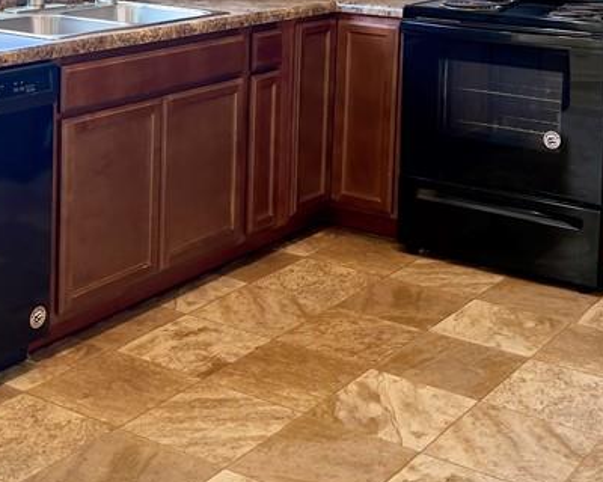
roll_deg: -1.5
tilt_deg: -7.2
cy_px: 9
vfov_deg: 22.6
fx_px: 1160
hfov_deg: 29.1
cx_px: 270
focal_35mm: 65
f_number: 1.5
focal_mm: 5.7
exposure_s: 1/60
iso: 100
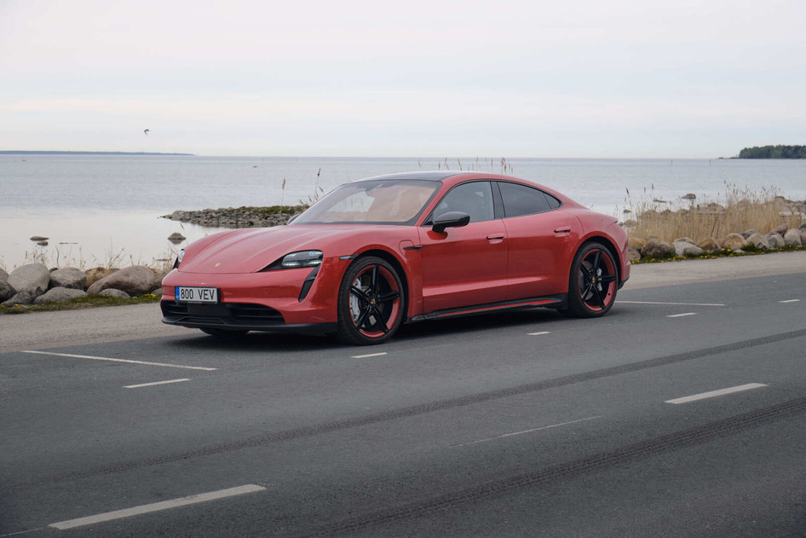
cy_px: 269
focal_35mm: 64
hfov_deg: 31.4
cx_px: 403
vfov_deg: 21.2
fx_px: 1433
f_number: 5
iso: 320
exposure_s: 1/1000
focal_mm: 42.9
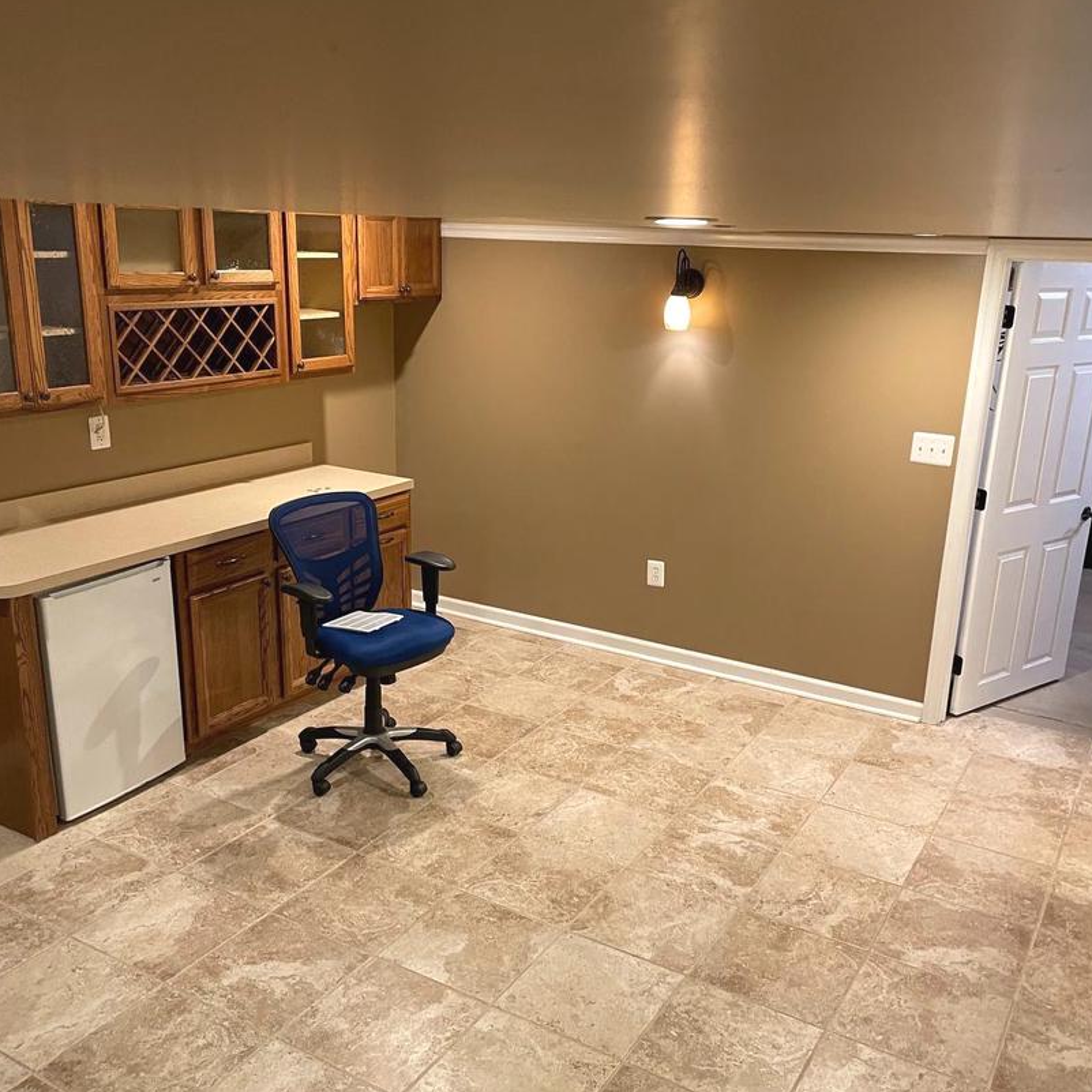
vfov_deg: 52.5
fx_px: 1106
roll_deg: -2.7
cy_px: 568
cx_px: 548
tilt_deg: -15.5
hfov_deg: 52.5
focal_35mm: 31
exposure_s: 1/60
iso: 200
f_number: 1.6
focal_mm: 4.2
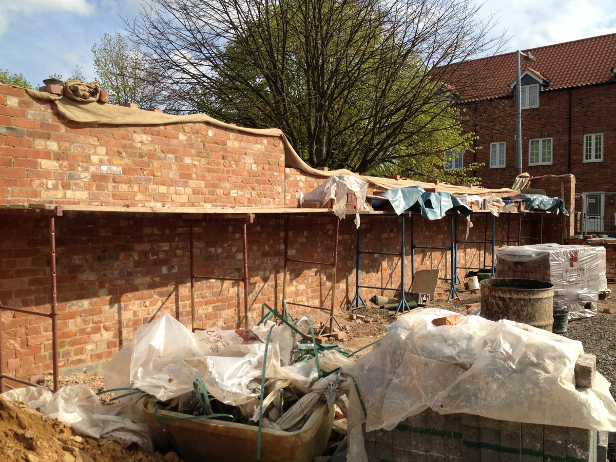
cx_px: 308
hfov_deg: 52.6
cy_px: 231
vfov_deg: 40.7
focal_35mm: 35
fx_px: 623
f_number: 2.4
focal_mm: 4.28
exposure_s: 1/1381
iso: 64
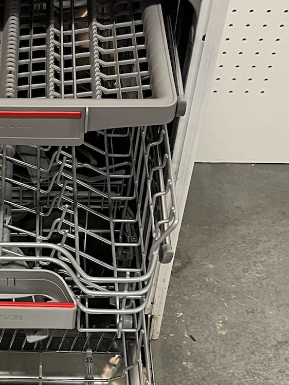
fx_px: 791
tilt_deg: -48.3
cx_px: 5
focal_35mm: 71
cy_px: 221
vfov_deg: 27.4
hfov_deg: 20.1
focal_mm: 5.1
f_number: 1.6
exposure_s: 1/50
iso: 160
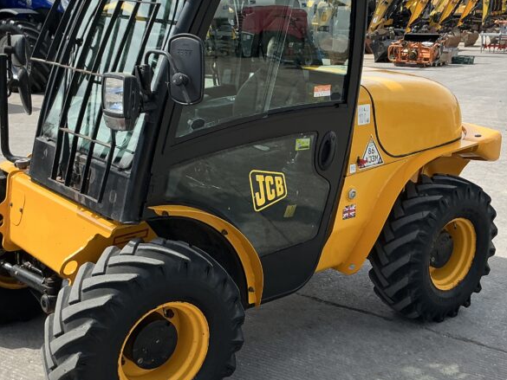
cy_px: 192
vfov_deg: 29.7
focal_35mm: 49
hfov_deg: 38.9
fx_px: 718
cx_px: 263
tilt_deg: -12.1
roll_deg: -1.1
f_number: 1.8
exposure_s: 1/1035
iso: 25
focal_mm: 3
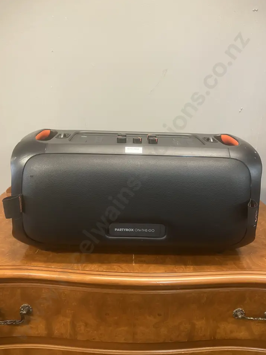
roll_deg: -2.2
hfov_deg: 46.8
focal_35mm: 30
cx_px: 131
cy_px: 188
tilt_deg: -19.1
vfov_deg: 59.9
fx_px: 307
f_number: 1.8
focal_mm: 3.99
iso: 250
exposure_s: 1/33
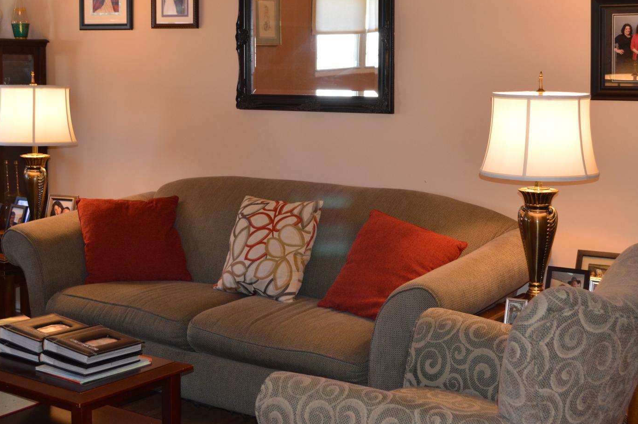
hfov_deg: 34.5
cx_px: 332
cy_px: 155
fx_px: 1027
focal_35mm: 58
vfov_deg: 23.3
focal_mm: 26
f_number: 4.2
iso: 450
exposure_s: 1/60
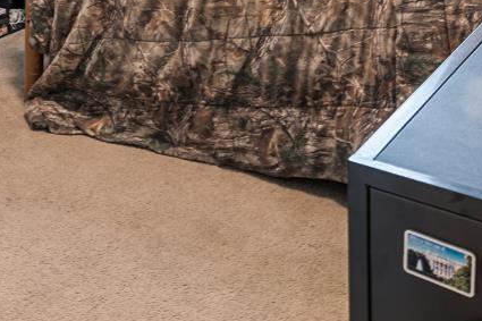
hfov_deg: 31.5
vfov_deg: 18.5
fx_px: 803
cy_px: -229
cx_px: 31
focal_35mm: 60
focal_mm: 17
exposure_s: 3.2
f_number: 6.3
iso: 125
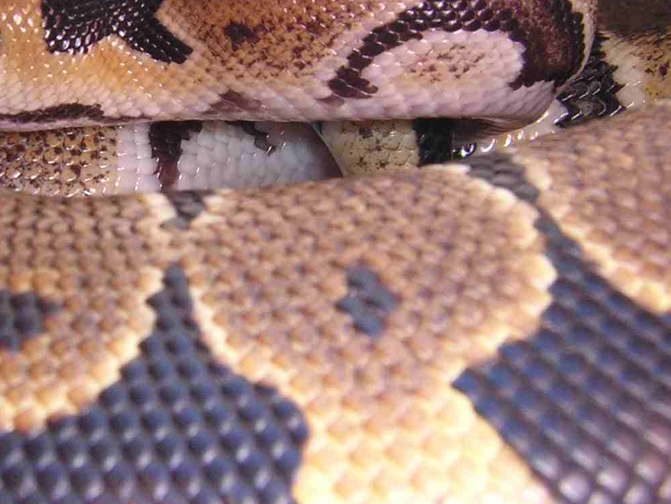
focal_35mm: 58
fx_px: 1124
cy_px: 128
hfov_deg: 32.3
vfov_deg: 25.0
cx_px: 133
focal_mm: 4.7
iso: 239
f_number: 5.2
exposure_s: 1/60.1
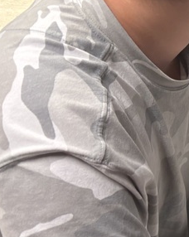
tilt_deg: -34.6
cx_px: 405
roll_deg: -11.9
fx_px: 638
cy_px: 165
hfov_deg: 13.7
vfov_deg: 21.0
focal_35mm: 91
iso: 125
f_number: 1.6
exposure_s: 1/60
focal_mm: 5.96
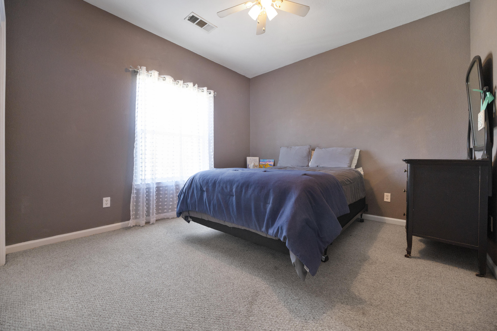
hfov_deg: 104.3
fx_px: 193
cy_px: 166
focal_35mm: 14
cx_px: 248
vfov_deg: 81.1
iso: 1100
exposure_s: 1/125
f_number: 2.8
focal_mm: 14
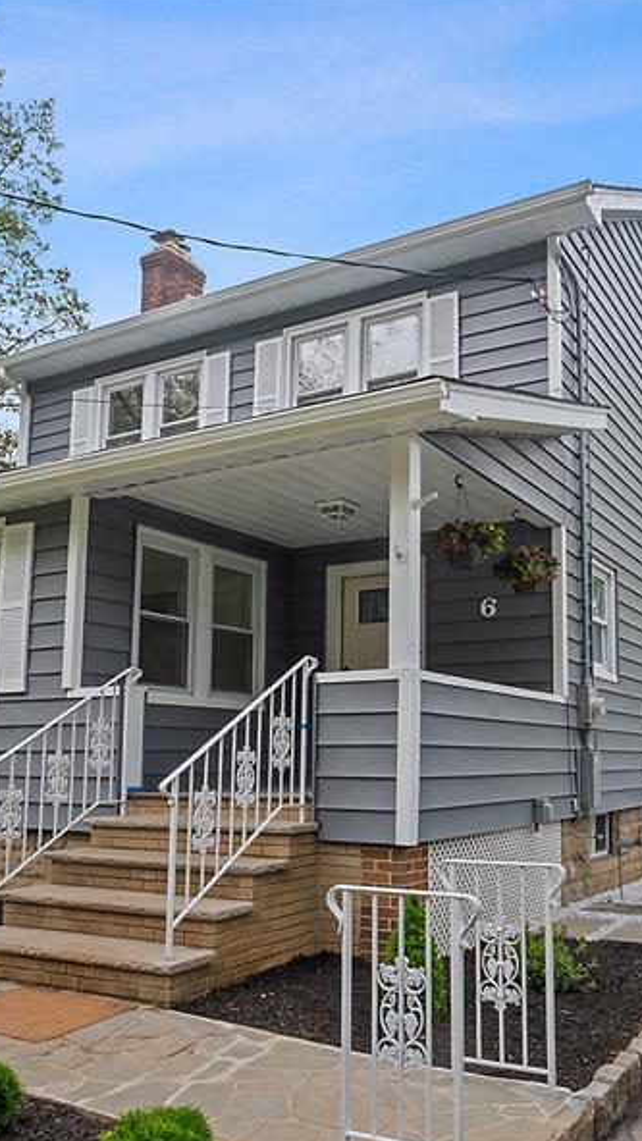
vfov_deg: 65.8
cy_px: 650
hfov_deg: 39.6
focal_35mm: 29
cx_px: 438
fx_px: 878
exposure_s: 1/40
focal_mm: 16
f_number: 8
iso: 100
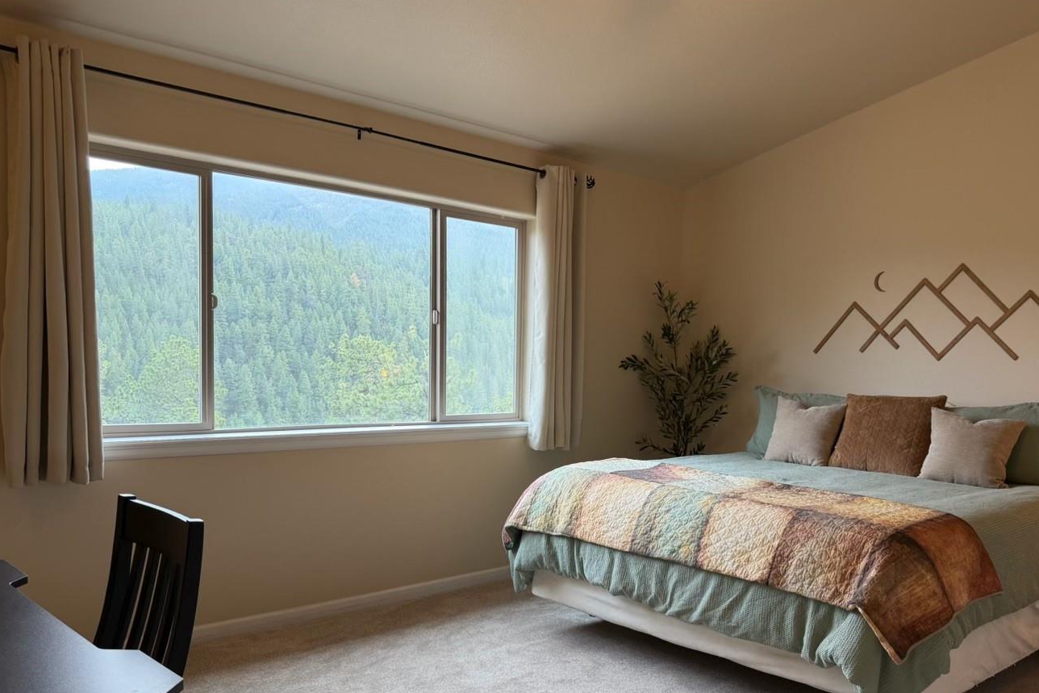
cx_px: 622
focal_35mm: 31
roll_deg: -1.8
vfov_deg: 42.0
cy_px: 437
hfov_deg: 59.8
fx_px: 895
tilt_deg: -5.7
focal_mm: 6.76
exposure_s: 1/120
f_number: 1.78
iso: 125
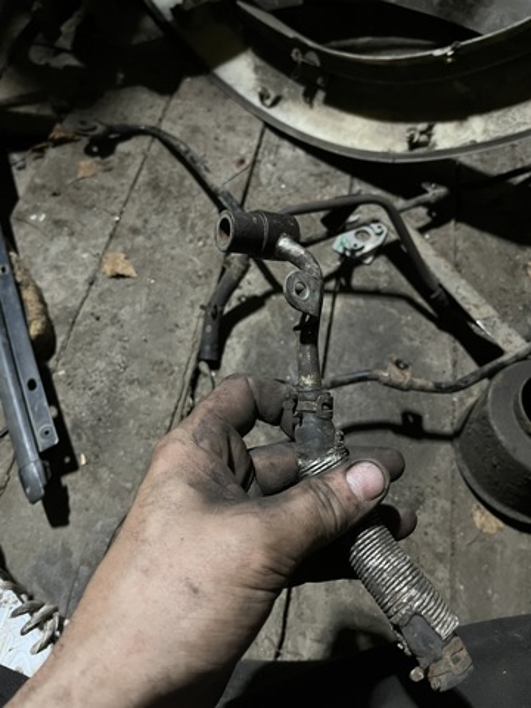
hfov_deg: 53.1
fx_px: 532
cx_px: 266
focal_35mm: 26
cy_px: 354
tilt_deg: -58.8
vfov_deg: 67.3
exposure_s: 1/25
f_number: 1.6
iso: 640
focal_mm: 5.1
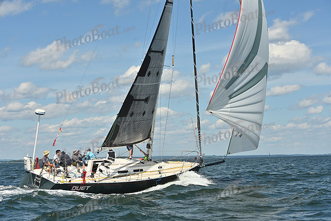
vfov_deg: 19.5
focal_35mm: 70
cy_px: 110
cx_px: 166
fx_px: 644
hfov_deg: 28.8
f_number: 7.1
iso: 250
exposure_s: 1/1600
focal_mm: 70
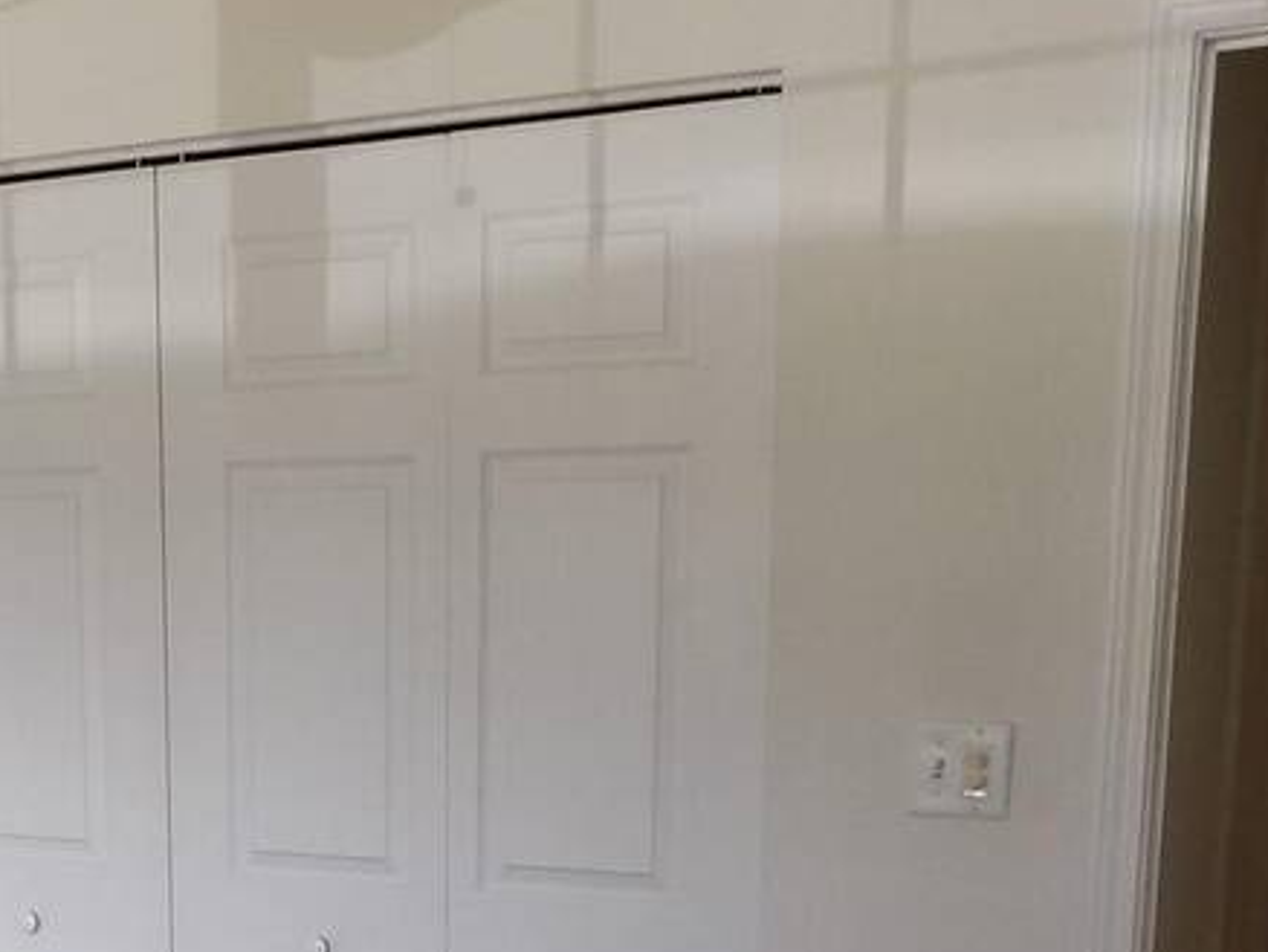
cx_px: 14
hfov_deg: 28.9
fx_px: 2309
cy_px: 1047
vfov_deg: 22.0
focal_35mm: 63
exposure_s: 1/50
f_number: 3.1
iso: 80
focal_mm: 4
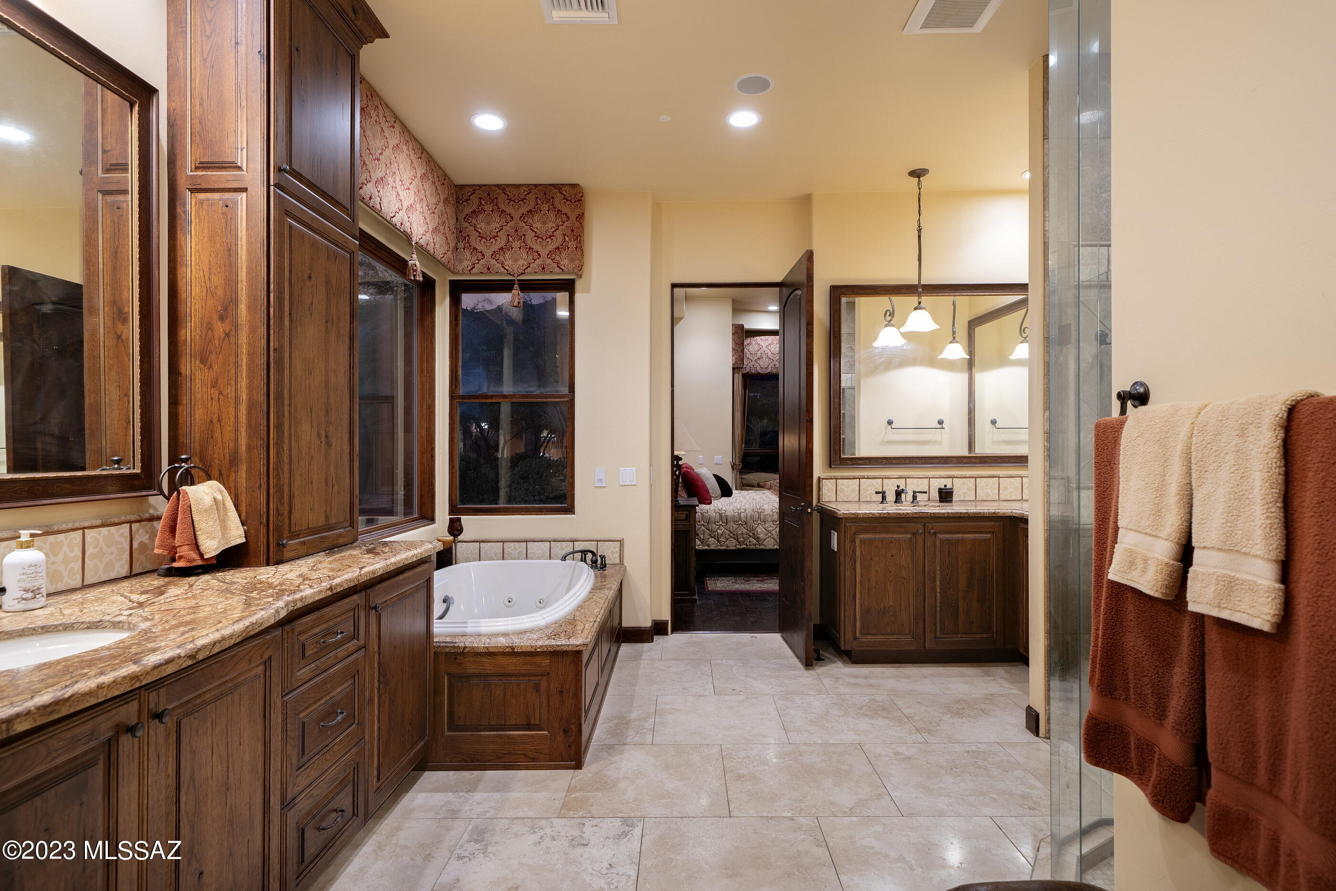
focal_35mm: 17
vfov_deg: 70.4
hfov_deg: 93.3
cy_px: 446
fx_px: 631
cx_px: 668
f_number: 7.1
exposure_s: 1/1.67
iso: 200
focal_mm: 17
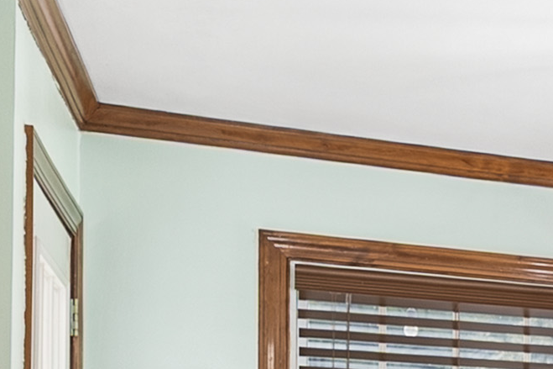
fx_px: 1582
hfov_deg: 14.7
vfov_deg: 12.4
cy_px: 599
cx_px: 1225
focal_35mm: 103
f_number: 9
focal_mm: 16
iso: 400
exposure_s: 1/4
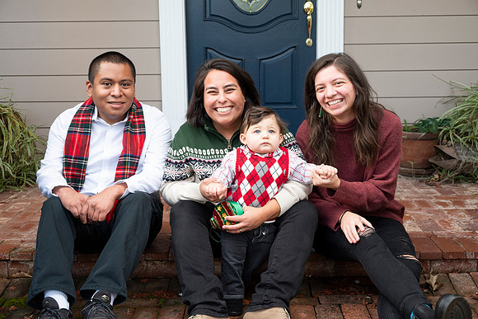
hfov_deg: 42.7
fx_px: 611
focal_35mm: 46
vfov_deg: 29.3
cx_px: 239
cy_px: 160
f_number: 5.3
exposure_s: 1/160
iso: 400
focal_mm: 46
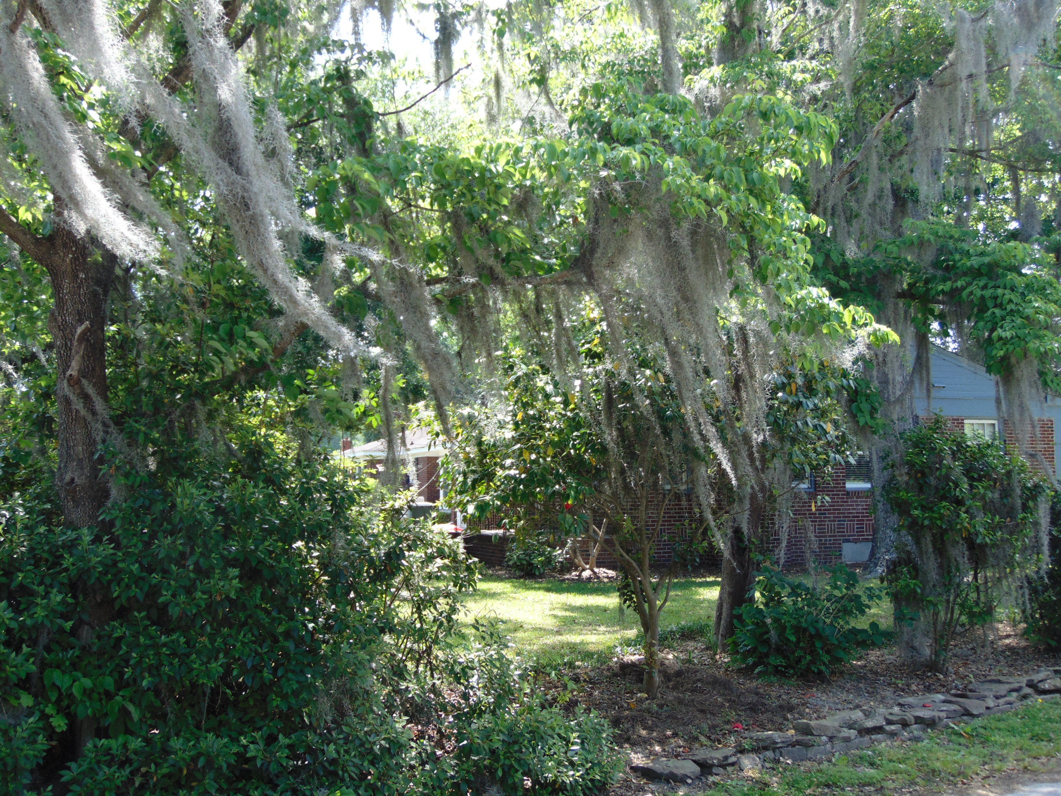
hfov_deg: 44.8
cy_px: 398
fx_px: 1287
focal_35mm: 42
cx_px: 530
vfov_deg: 34.3
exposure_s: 1/160
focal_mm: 7.6
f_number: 3.3
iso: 80
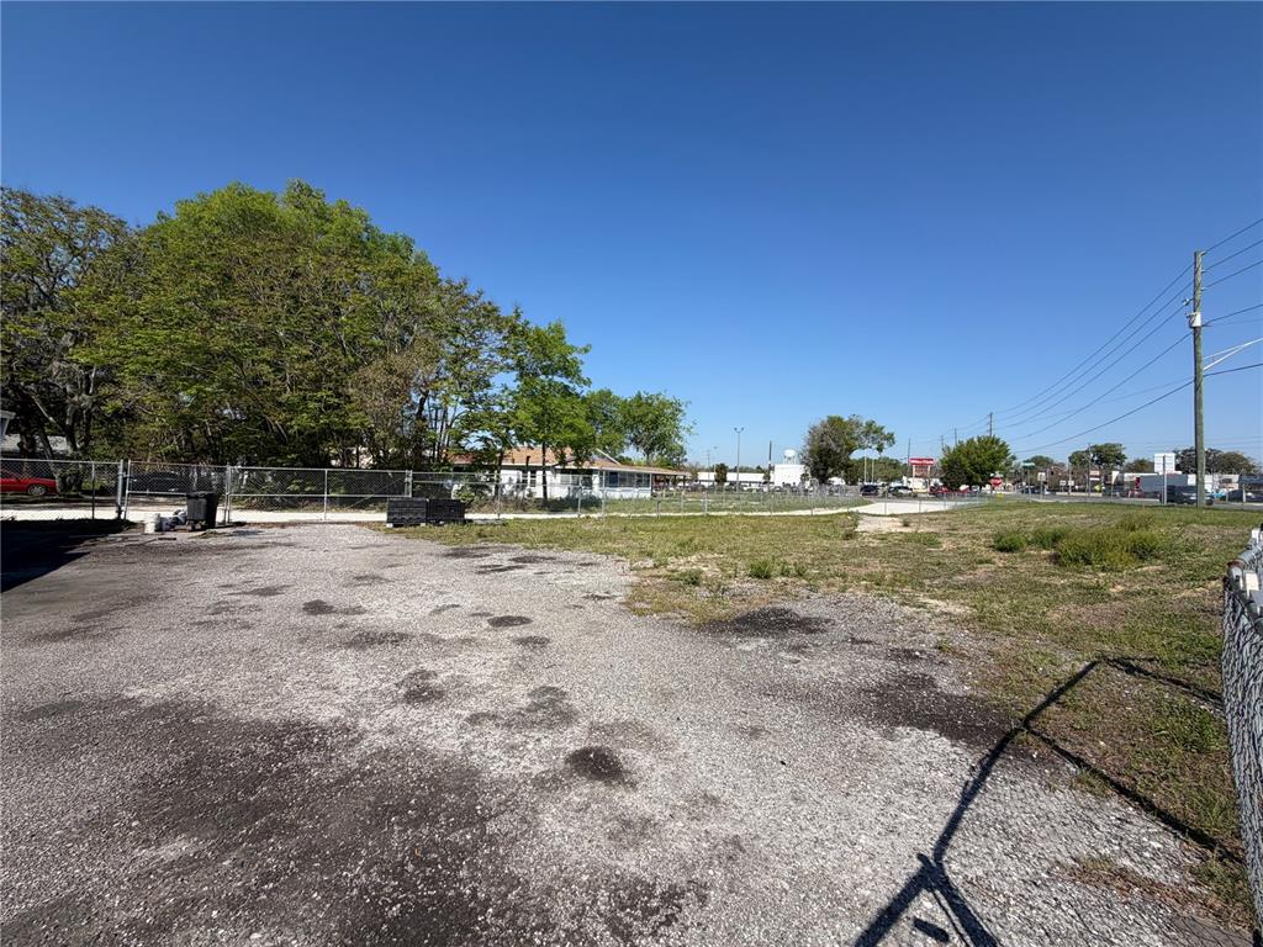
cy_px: 474
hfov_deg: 102.1
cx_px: 632
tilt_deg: +2.1
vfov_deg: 85.7
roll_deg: -1.9
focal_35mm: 14
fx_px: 511
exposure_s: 1/955
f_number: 2.2
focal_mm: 2.22
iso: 20
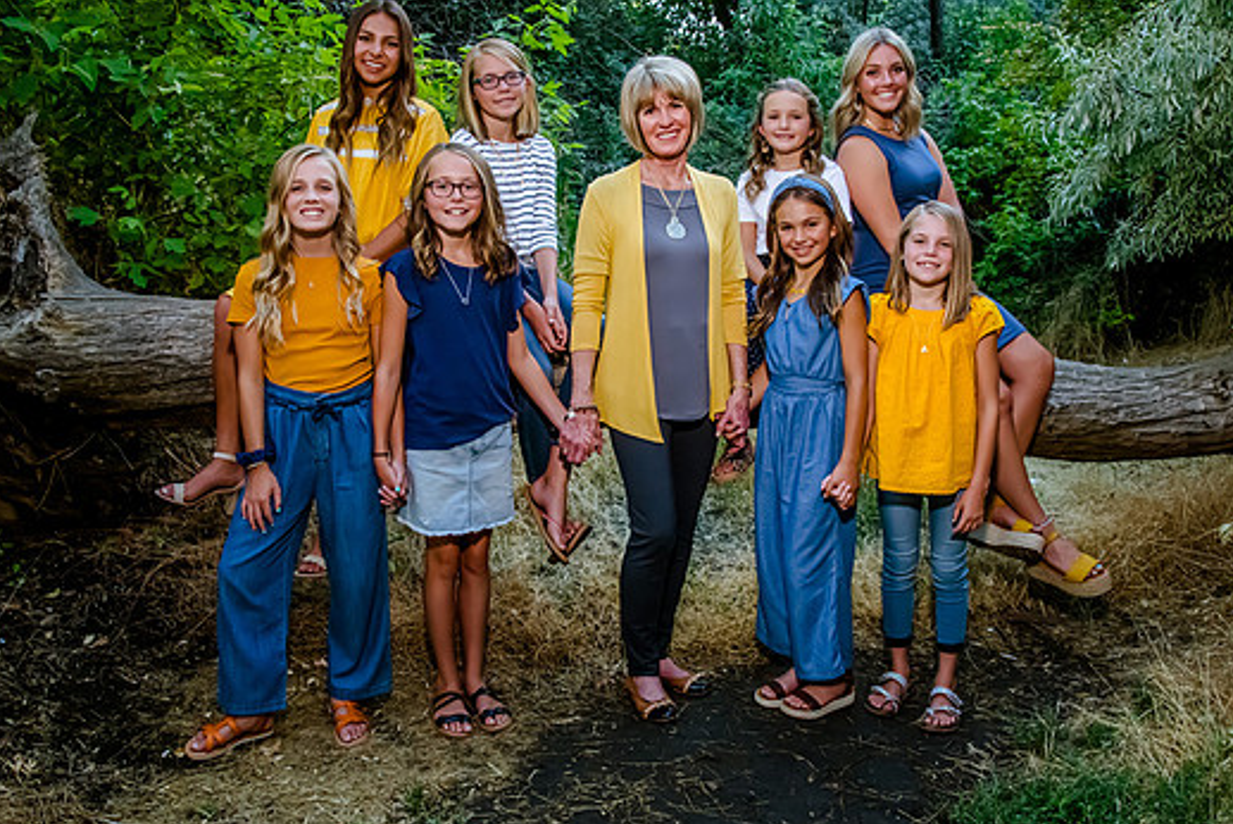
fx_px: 1028
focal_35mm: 30
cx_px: 623
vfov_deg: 43.7
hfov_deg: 61.9
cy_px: 407
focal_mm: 24
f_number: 9
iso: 4000
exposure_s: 1/320
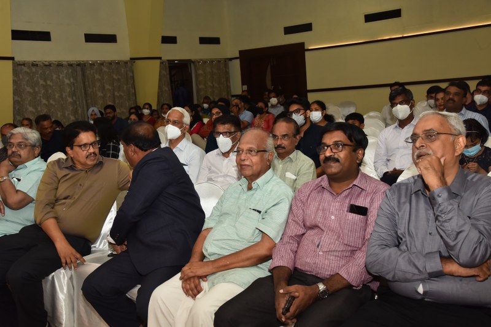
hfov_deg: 44.5
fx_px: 600
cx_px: 246
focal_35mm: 44
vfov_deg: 30.5
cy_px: 164
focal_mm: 44
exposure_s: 1/125
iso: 1000
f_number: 9
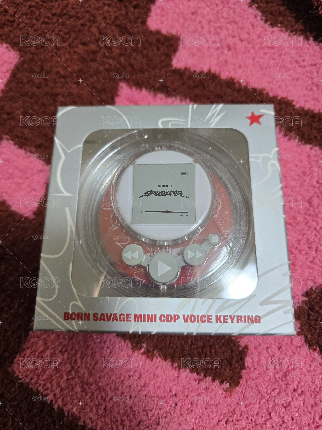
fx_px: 285
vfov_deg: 73.9
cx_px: 161
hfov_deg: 58.9
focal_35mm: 23
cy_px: 215
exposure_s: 1/180
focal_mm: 6.3
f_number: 1.7
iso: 200
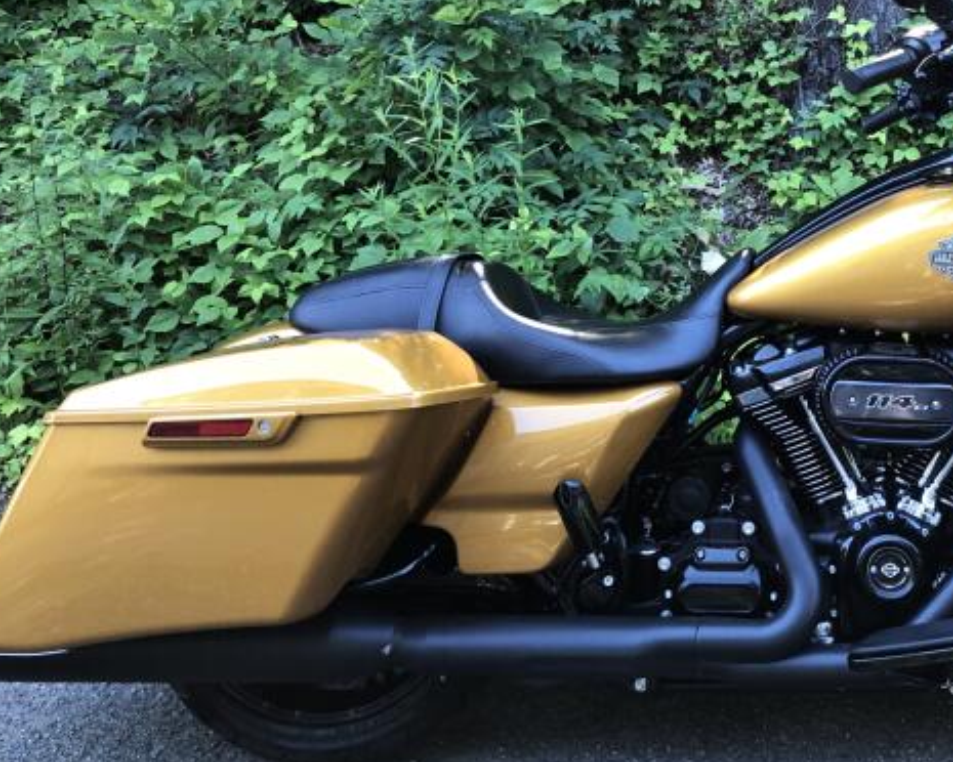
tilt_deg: -2.8
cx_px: 754
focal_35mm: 47
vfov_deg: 31.4
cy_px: 176
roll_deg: +2.6
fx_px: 1326
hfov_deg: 38.2
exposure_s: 1/40
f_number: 1.8
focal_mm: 4
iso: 25
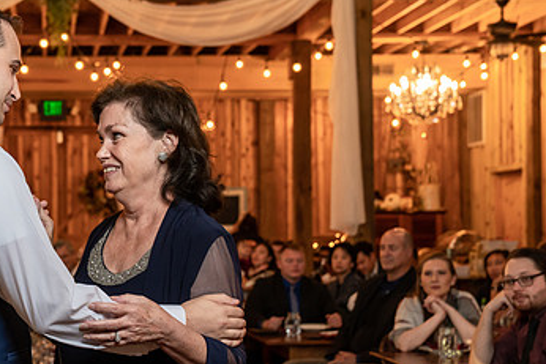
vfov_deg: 16.4
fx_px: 1259
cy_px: 239
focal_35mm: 83
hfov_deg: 24.2
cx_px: 145
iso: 2000
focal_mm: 48
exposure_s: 1/100
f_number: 4
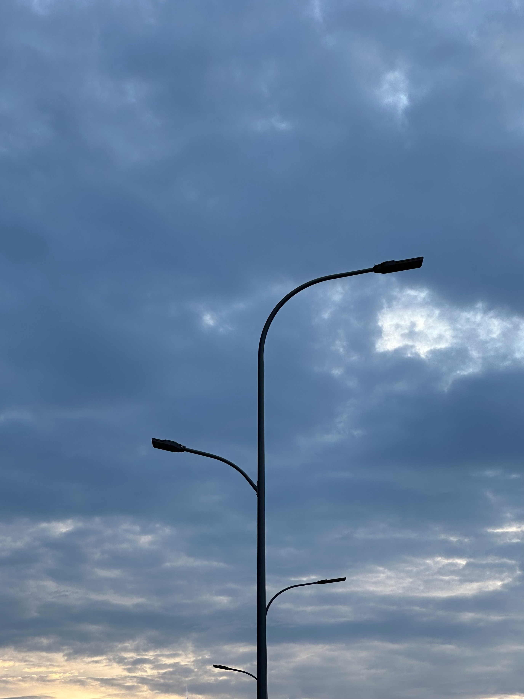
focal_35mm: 77
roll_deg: +0.3
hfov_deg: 19.1
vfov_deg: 25.3
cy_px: 350
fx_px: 1554
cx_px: 262
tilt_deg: +20.2
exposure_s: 1/120
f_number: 2.8
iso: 32
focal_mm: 9
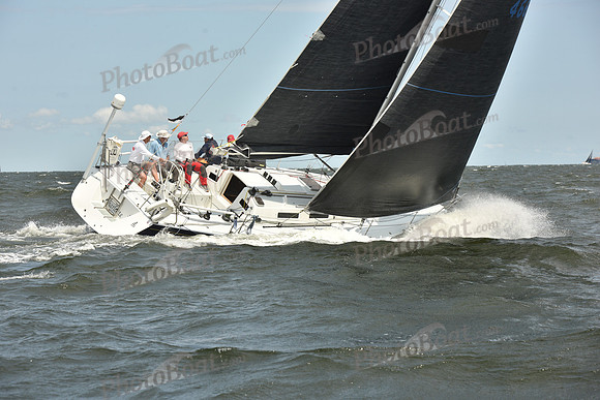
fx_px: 2034
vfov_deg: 11.2
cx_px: 300
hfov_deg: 16.8
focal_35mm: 122
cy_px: 200
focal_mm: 122
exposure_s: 1/800
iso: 250
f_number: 9
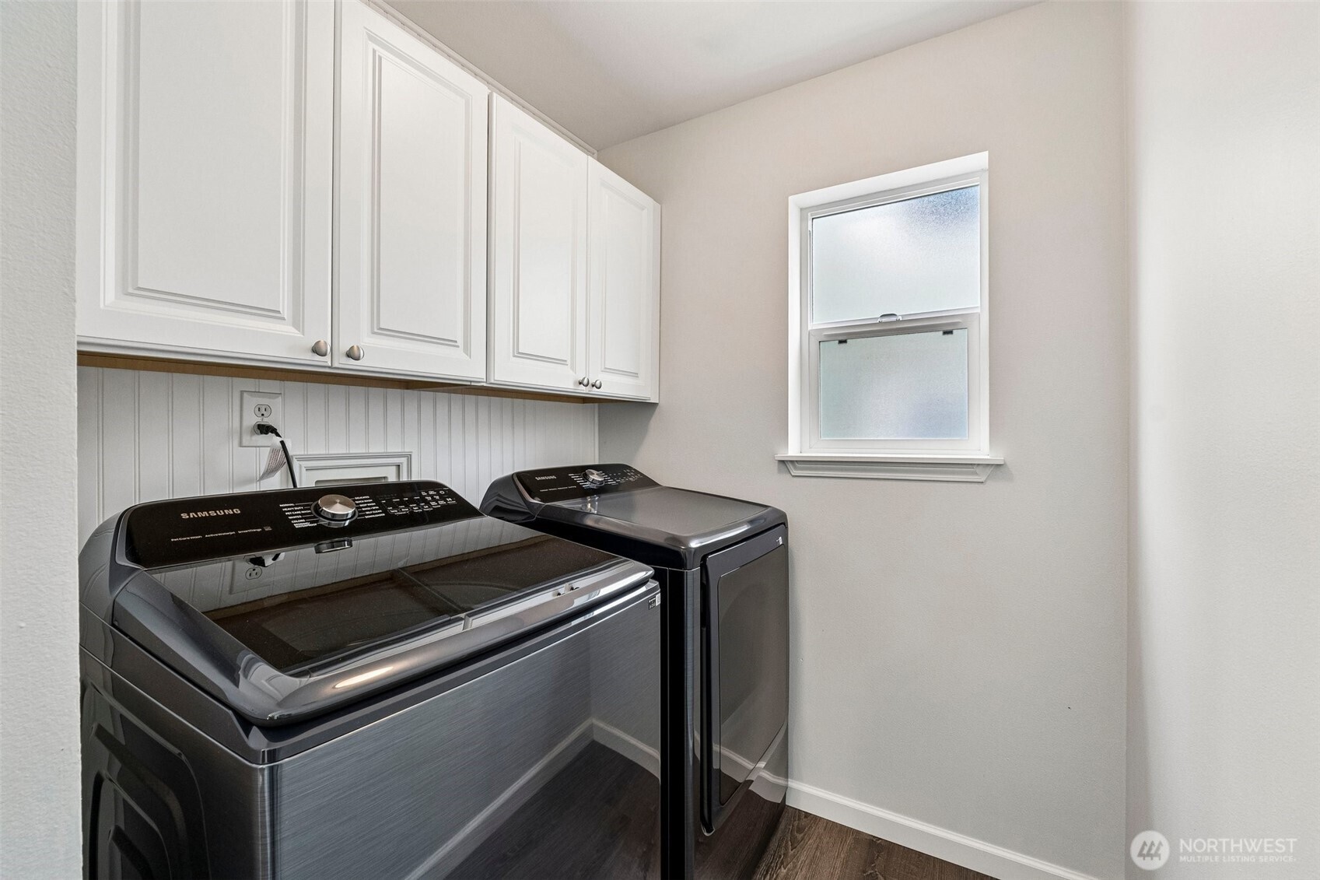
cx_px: 660
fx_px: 550
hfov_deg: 100.4
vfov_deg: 77.3
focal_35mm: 15
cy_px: 440
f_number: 9
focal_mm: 10
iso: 250
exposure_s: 1/2.5
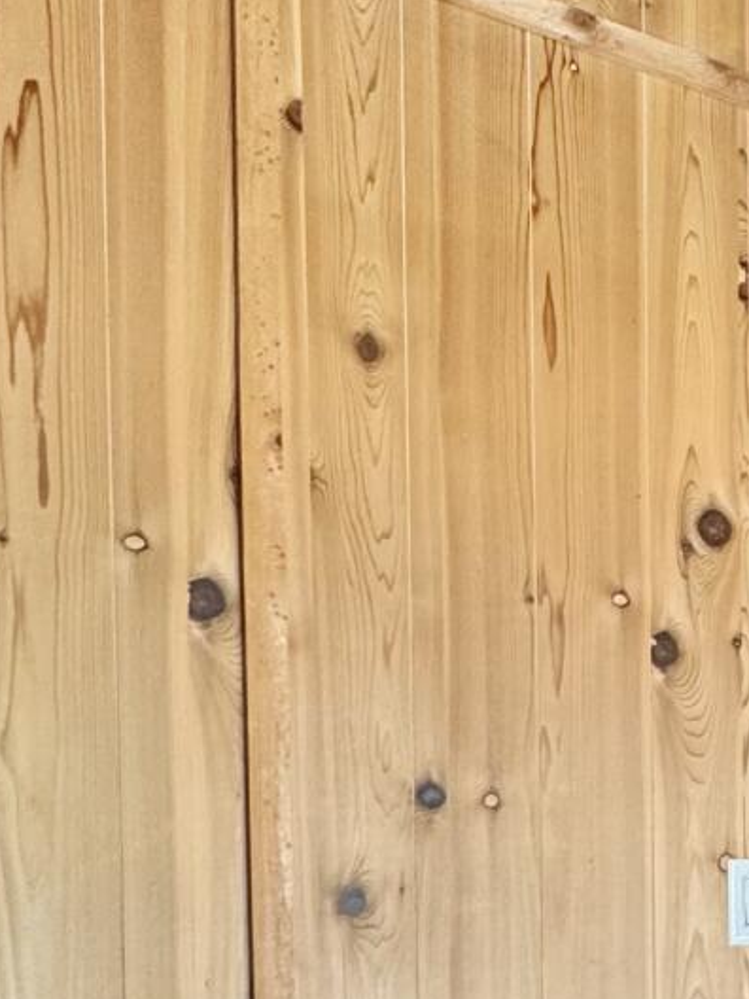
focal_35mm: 53
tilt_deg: -2.5
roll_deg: -0.1
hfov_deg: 20.9
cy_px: 918
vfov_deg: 34.0
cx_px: 1273
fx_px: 1529
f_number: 2.2
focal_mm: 2.22
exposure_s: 1/60
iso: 160
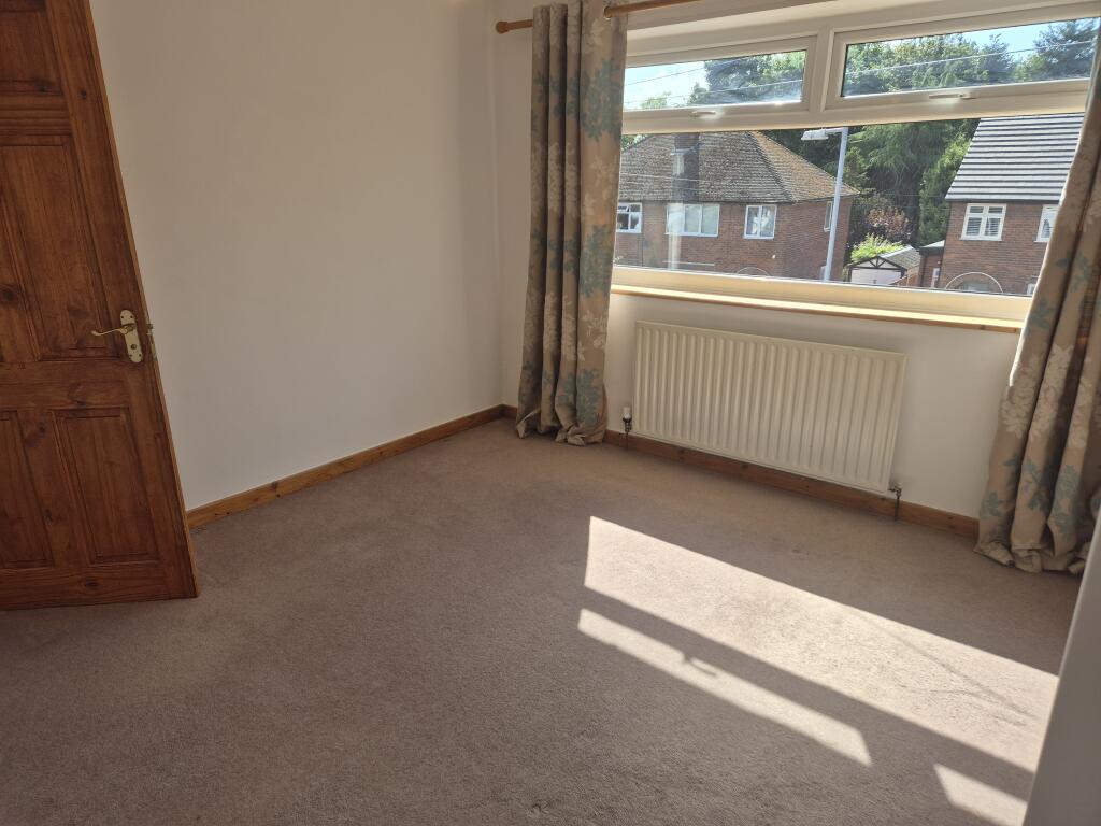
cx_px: 550
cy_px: 413
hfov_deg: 73.9
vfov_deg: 58.9
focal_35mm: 23
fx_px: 732
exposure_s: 1/550
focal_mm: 5.4
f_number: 1.8
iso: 25
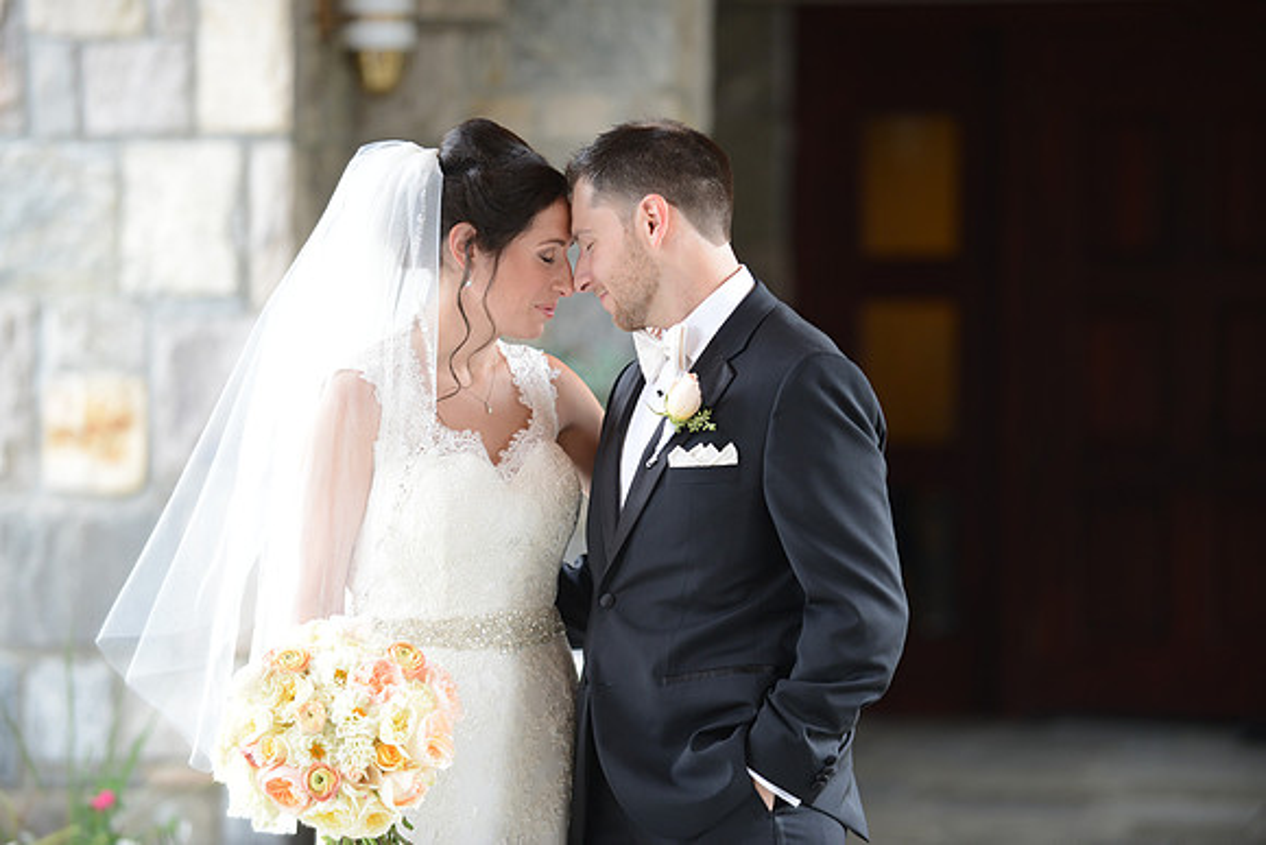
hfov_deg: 11.4
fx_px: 6331
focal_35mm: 180
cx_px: 633
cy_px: 422
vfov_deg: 7.6
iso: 500
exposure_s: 1/100
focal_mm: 180
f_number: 4
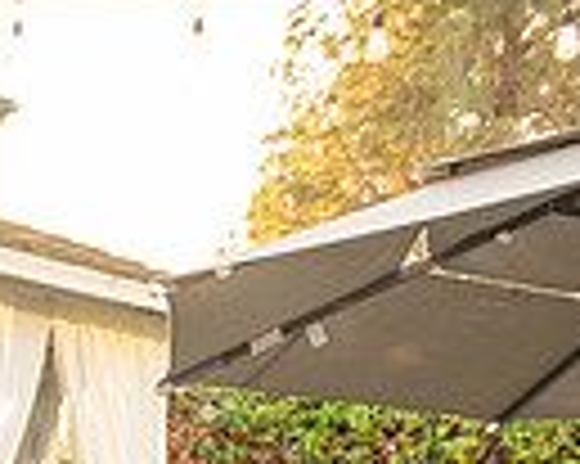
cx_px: -607
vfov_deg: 13.3
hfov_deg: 14.7
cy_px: 786
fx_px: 1818
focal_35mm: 106
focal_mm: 24
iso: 500
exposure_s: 1/200
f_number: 5.6
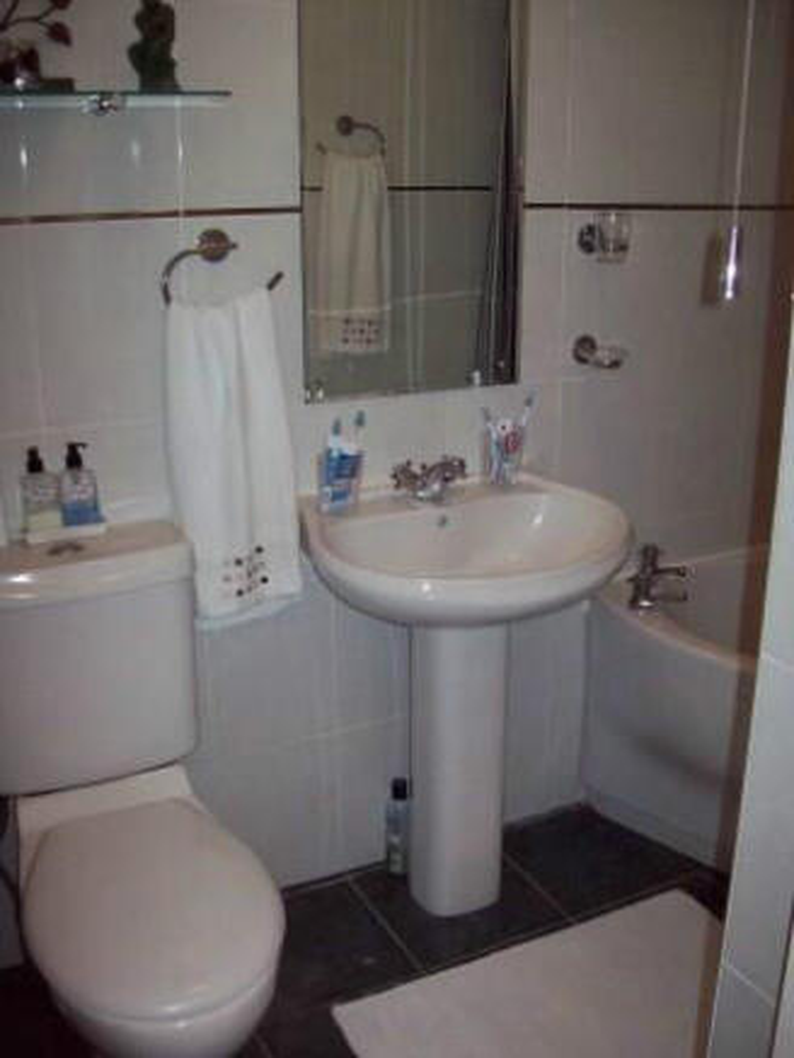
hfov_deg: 39.7
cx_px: 397
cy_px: 529
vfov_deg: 51.3
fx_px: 1100
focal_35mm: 36
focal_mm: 6
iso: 200
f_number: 2.7
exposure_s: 1/64
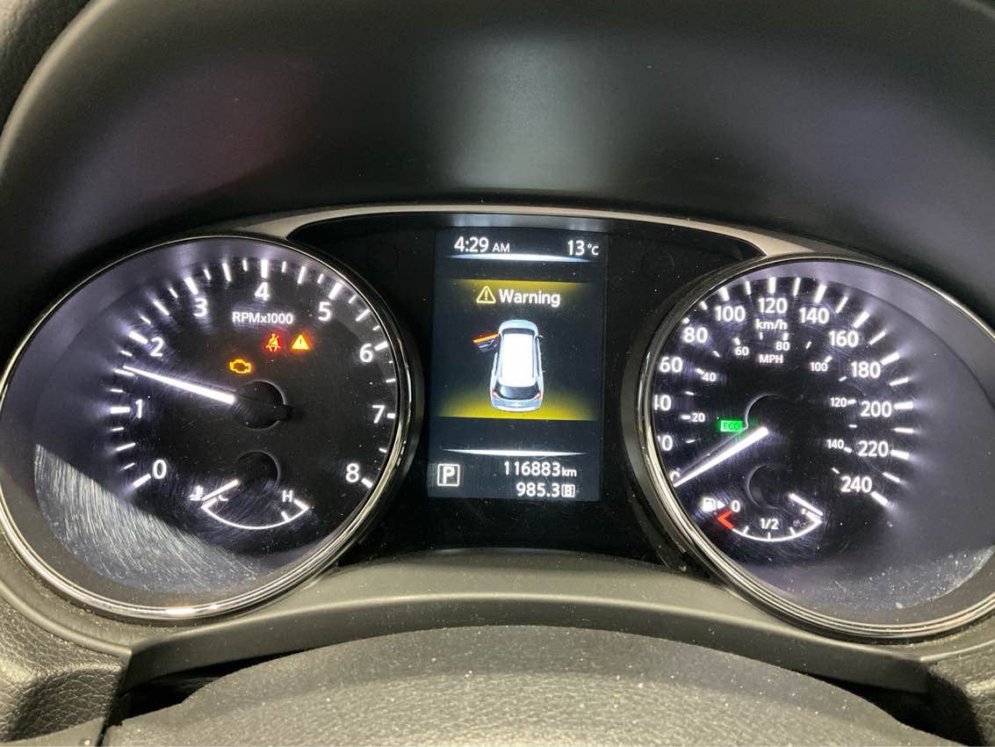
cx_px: 498
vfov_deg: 48.2
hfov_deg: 61.7
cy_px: 374
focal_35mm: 29
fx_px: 834
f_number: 1.8
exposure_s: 1/28
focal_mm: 3
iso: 500
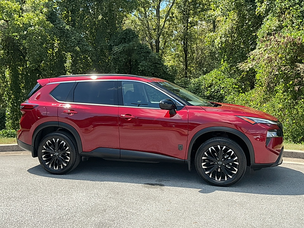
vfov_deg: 48.2
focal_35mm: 29
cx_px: 152
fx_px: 255
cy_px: 114
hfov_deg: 61.7
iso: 25
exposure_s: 1/593
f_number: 1.8
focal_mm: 3
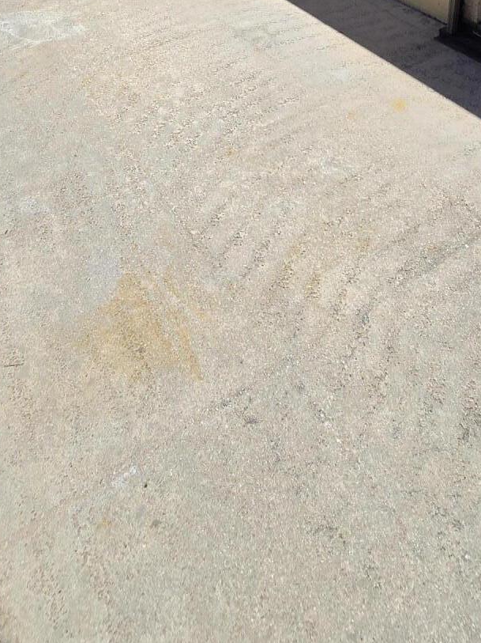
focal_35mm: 32
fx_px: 593
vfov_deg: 41.0
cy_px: -115
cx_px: 215
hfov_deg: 44.1
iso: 100
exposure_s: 1/4704
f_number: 2.2
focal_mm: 2.2
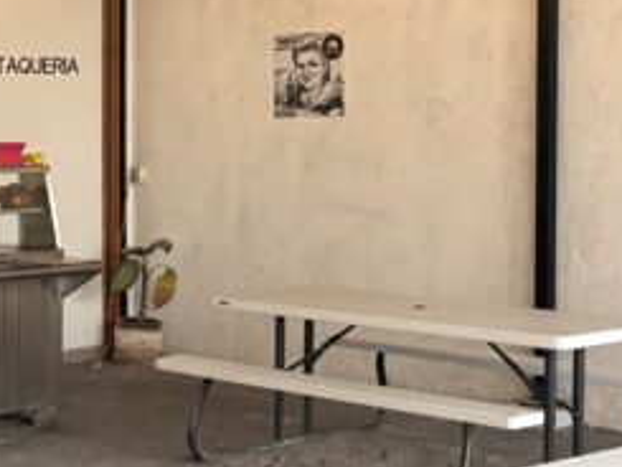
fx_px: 1528
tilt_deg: -1.4
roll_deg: +1.8
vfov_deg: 17.4
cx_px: -81
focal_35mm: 85
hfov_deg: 21.7
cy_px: 213
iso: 320
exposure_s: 1/60
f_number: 1.6
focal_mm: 5.96
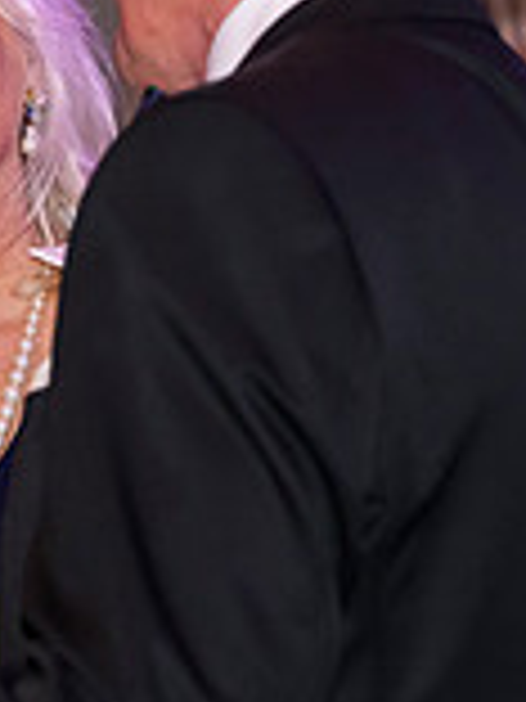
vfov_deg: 5.2
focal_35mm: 379
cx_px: -925
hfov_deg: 3.8
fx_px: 7679
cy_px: 101
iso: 2500
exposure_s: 1/160
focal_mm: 94
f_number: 3.2
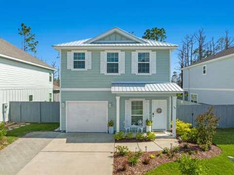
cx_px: 117
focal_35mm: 24
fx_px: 162
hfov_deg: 71.7
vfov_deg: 56.7
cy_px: 88
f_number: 5
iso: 100
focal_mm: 12.29
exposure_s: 1/640
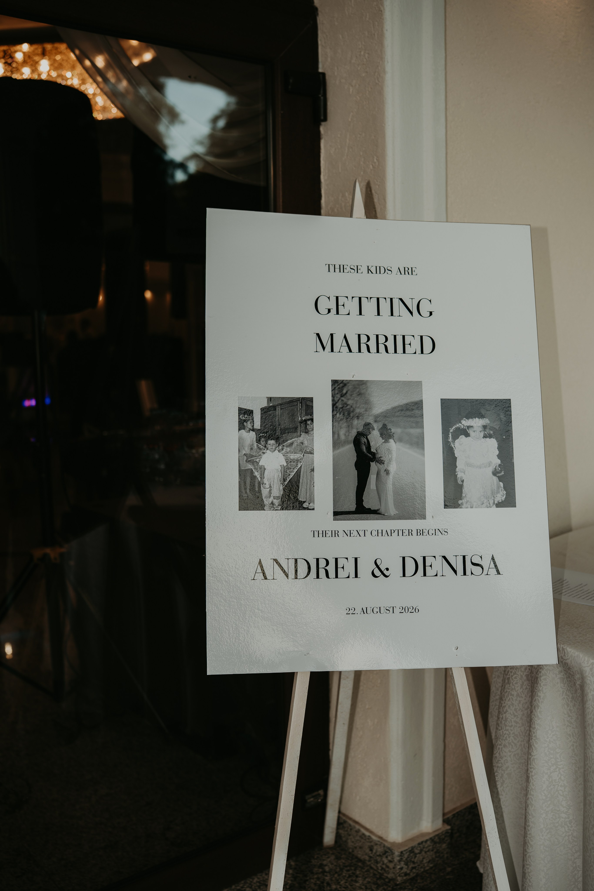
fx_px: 866
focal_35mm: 35
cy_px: 446
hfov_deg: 37.9
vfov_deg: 54.4
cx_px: 297
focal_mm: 35
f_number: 2.8
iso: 64
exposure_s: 1/250
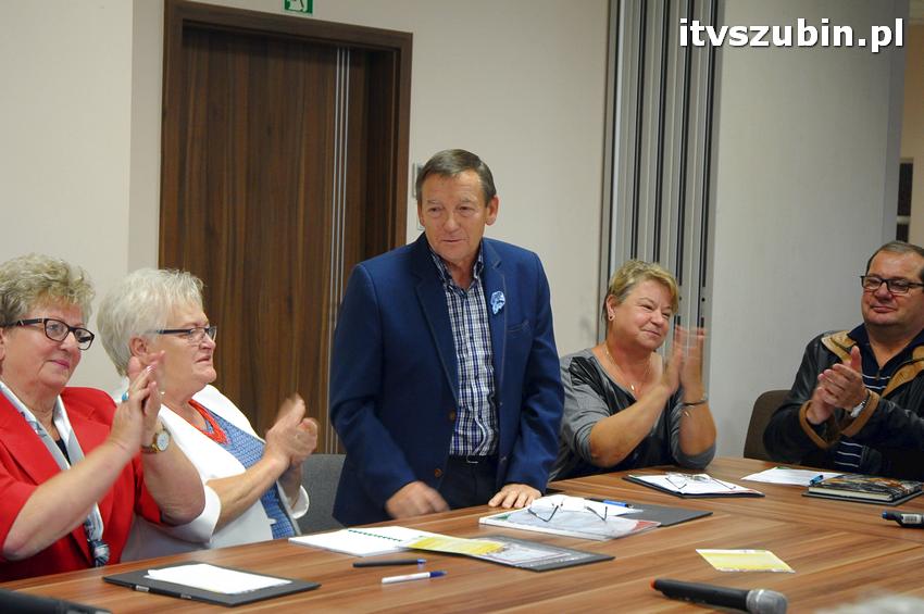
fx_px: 1846
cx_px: 462
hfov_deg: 28.1
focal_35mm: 72
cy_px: 307
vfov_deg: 18.9
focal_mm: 48
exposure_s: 1/60
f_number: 4.5
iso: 1250
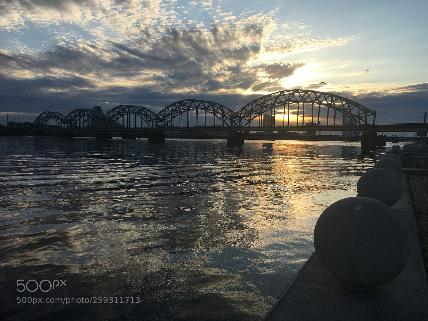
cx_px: 214
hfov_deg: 61.7
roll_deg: -1.2
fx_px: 359
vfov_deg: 48.2
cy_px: 160
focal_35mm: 29
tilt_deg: -4.1
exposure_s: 1/1637
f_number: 2.2
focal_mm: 4.15
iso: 25
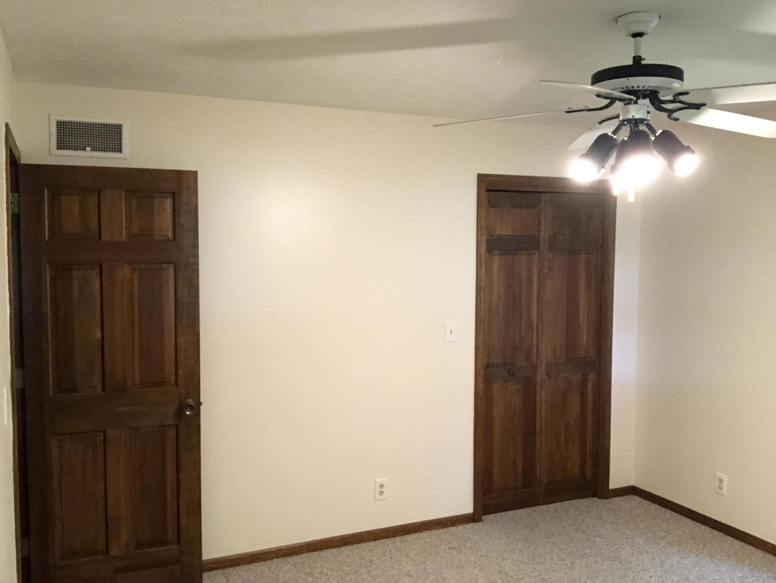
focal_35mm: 32
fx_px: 718
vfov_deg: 44.2
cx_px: 388
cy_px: 292
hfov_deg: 56.8
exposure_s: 1/60
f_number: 2.2
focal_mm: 2.87
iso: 320
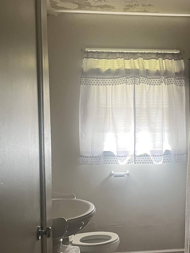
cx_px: 166
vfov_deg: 37.5
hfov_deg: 27.7
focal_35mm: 51
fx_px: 373
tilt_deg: -1.2
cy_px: 133
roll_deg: +1.5
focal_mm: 5.7
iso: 320
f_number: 1.5
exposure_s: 1/60
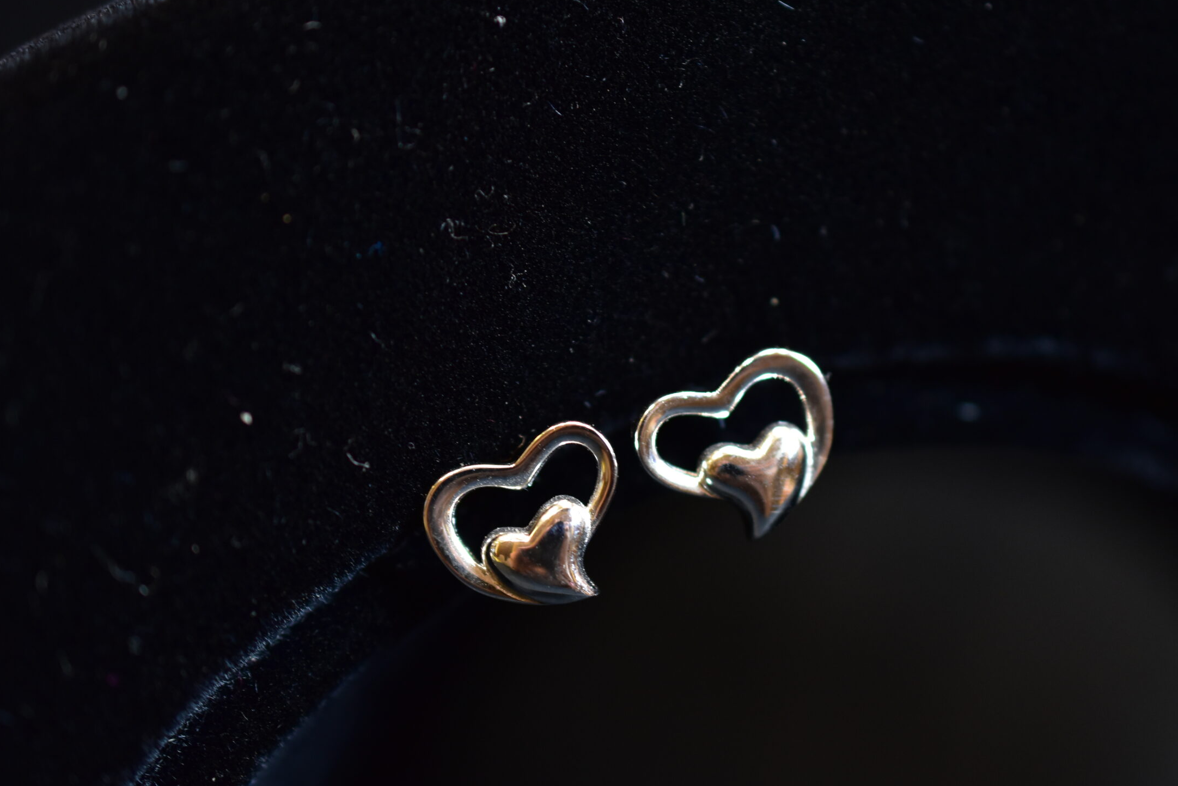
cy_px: 440
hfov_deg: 28.4
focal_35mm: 71
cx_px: 676
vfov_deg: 19.2
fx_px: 2324
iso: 800
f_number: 3.2
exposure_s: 1/60
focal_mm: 40
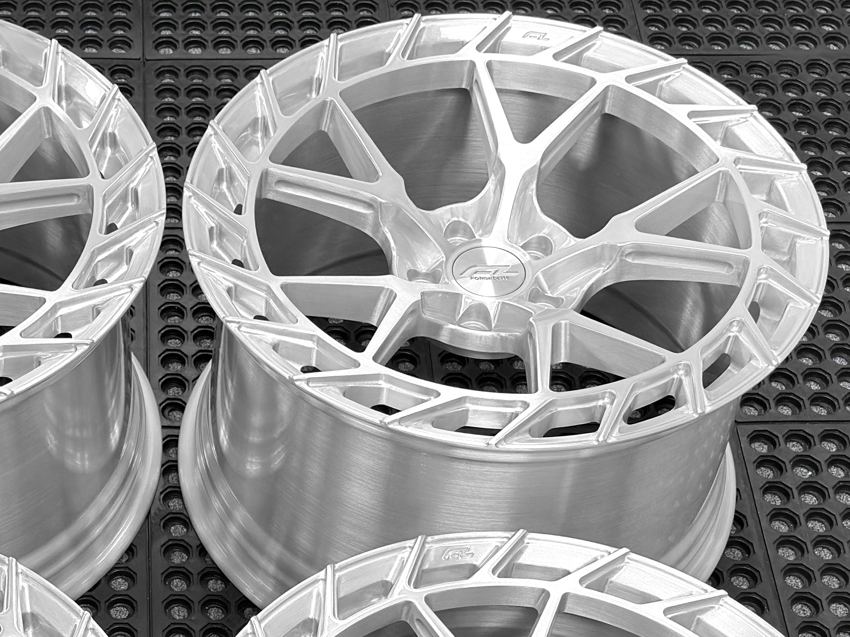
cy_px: 642
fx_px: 1792
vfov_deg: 19.6
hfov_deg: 26.2
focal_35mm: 73
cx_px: 171
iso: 160
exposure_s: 1/60
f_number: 1.78
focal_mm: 6.76
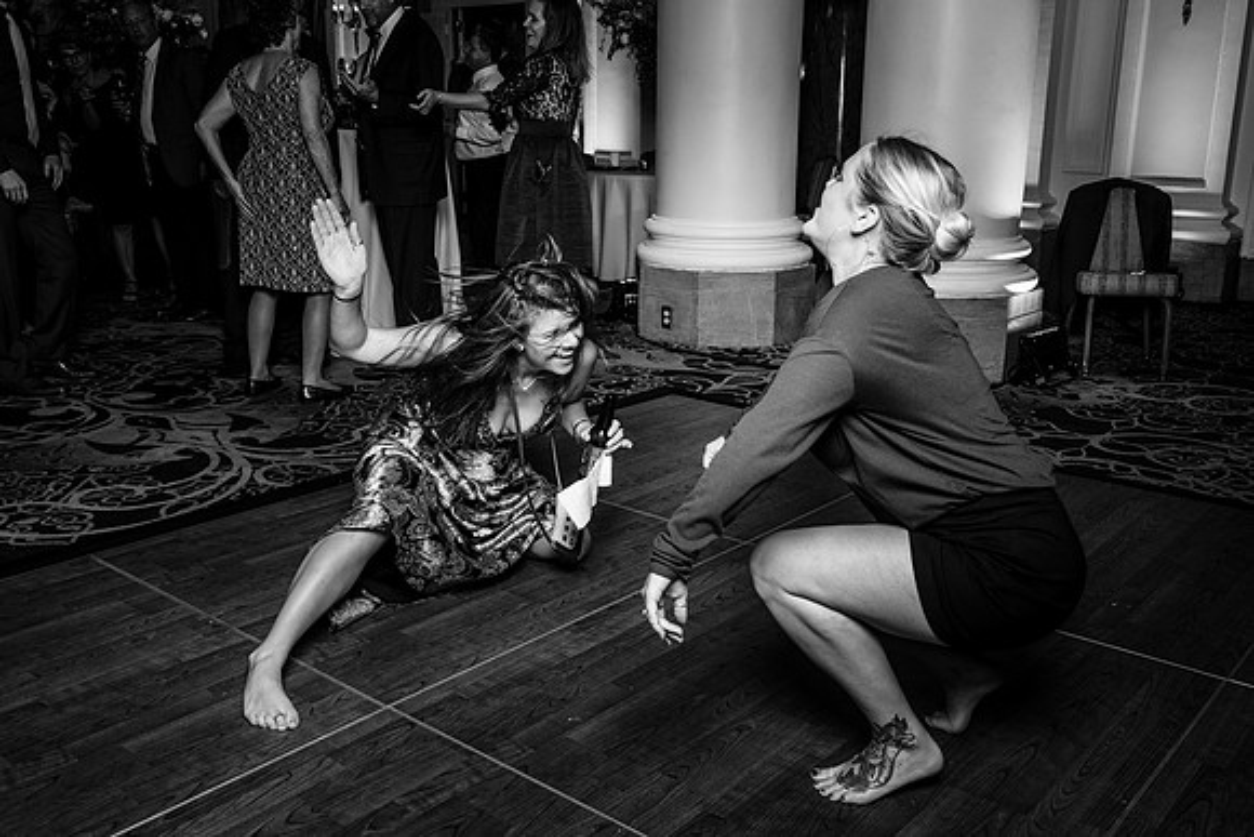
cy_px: 414
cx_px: 645
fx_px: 1128
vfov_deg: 40.7
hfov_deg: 58.1
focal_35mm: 32
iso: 2000
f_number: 5.6
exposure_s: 1/200
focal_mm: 29
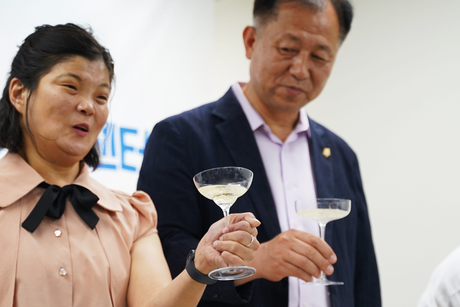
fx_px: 1303
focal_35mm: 102
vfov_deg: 13.4
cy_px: 201
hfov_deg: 20.0
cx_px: 230
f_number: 2.8
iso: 640
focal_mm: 58
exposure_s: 1/200
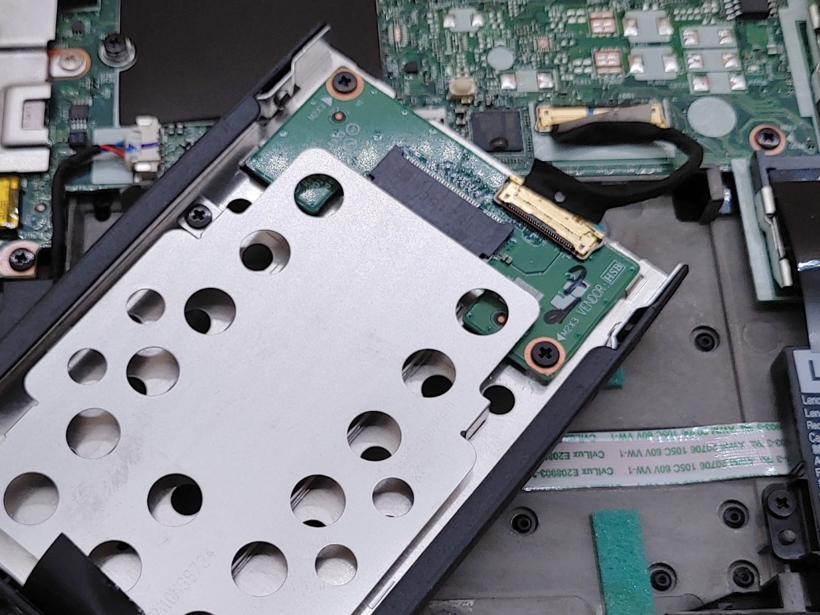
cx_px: 286
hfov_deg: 37.8
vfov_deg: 28.9
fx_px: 1185
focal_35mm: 50
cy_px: 417
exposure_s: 1/196
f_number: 1.8
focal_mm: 4.36
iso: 50
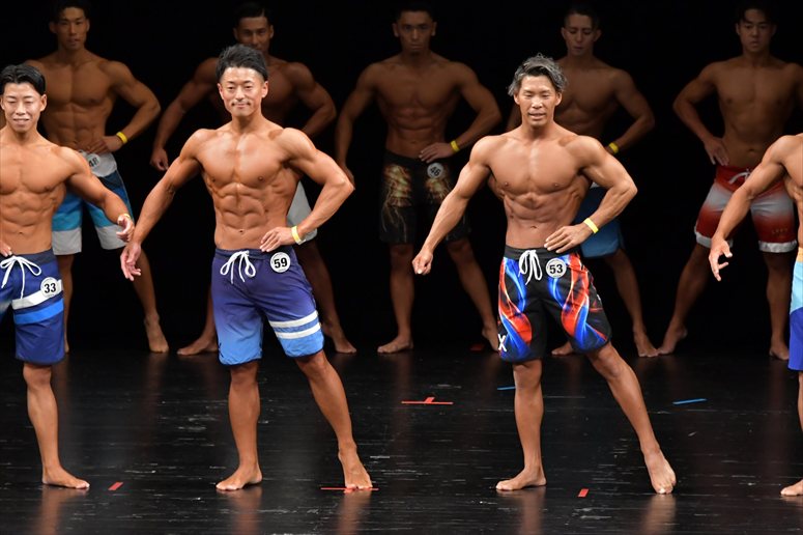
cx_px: 402
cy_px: 268
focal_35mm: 285
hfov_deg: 7.2
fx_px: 6354
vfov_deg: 4.8
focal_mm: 190
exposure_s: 1/400
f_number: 5.6
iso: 3200
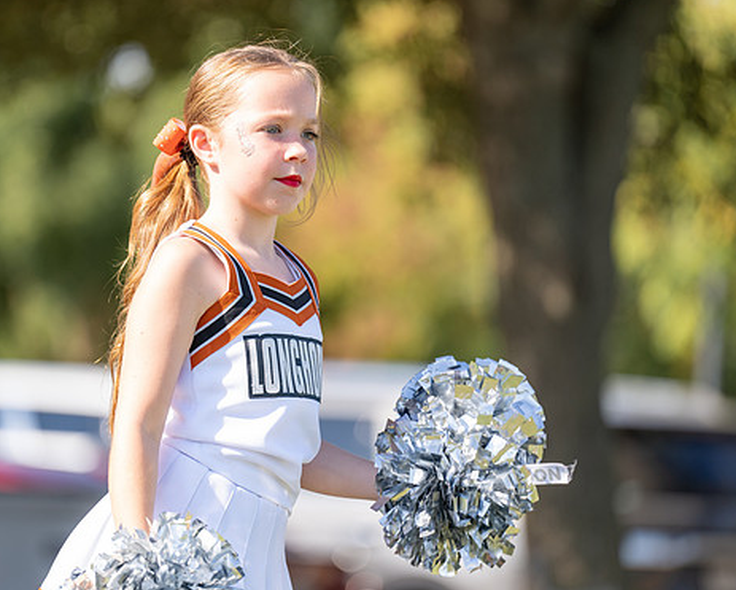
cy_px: 283
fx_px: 5558
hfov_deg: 7.6
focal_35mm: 255
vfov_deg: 6.1
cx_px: 280
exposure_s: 1/1000
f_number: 2.8
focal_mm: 200
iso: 160
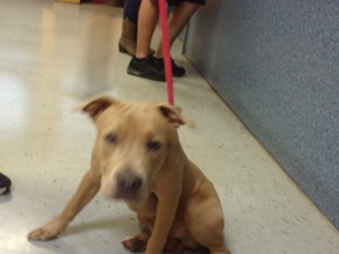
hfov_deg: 43.0
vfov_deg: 32.3
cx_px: 168
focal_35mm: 44
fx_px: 431
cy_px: 185
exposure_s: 1/22
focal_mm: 5.1
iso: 400
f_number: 3.9
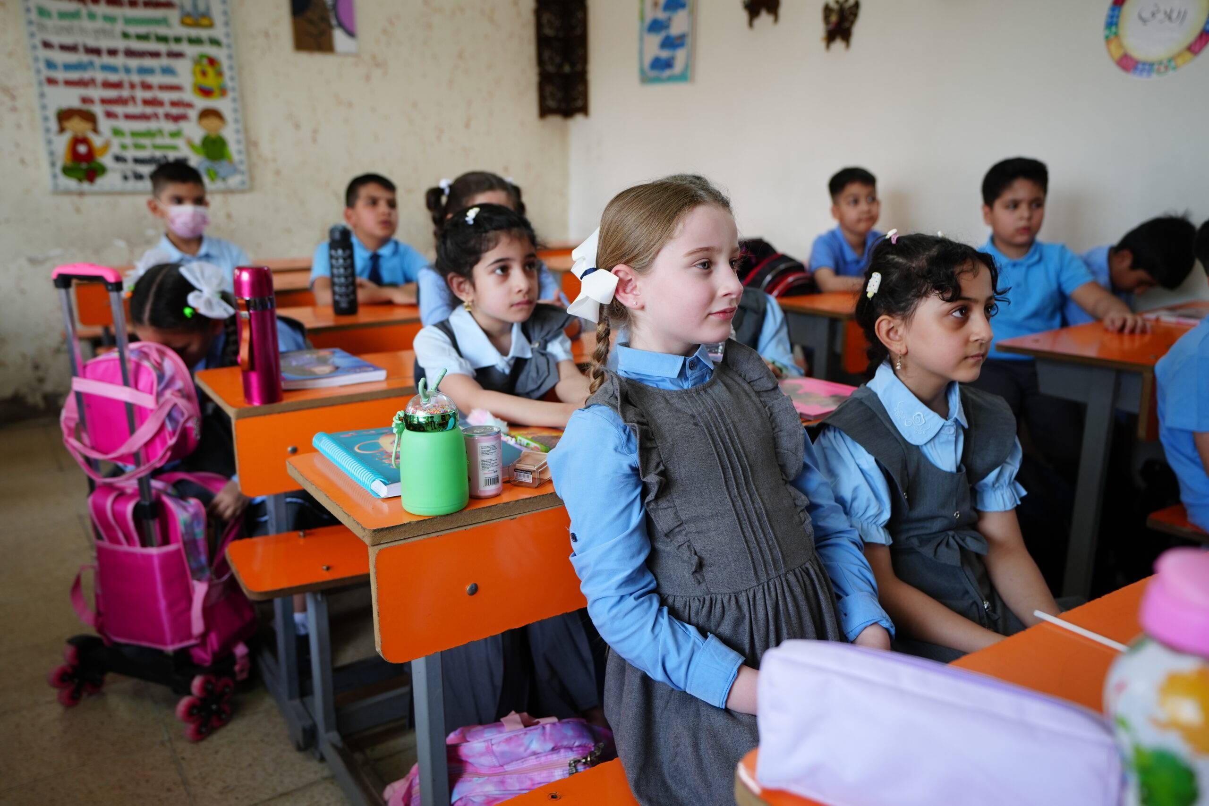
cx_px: 604
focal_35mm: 29
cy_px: 403
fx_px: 974
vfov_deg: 45.0
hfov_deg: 63.7
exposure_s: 1/200
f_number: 2.8
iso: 400
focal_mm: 29
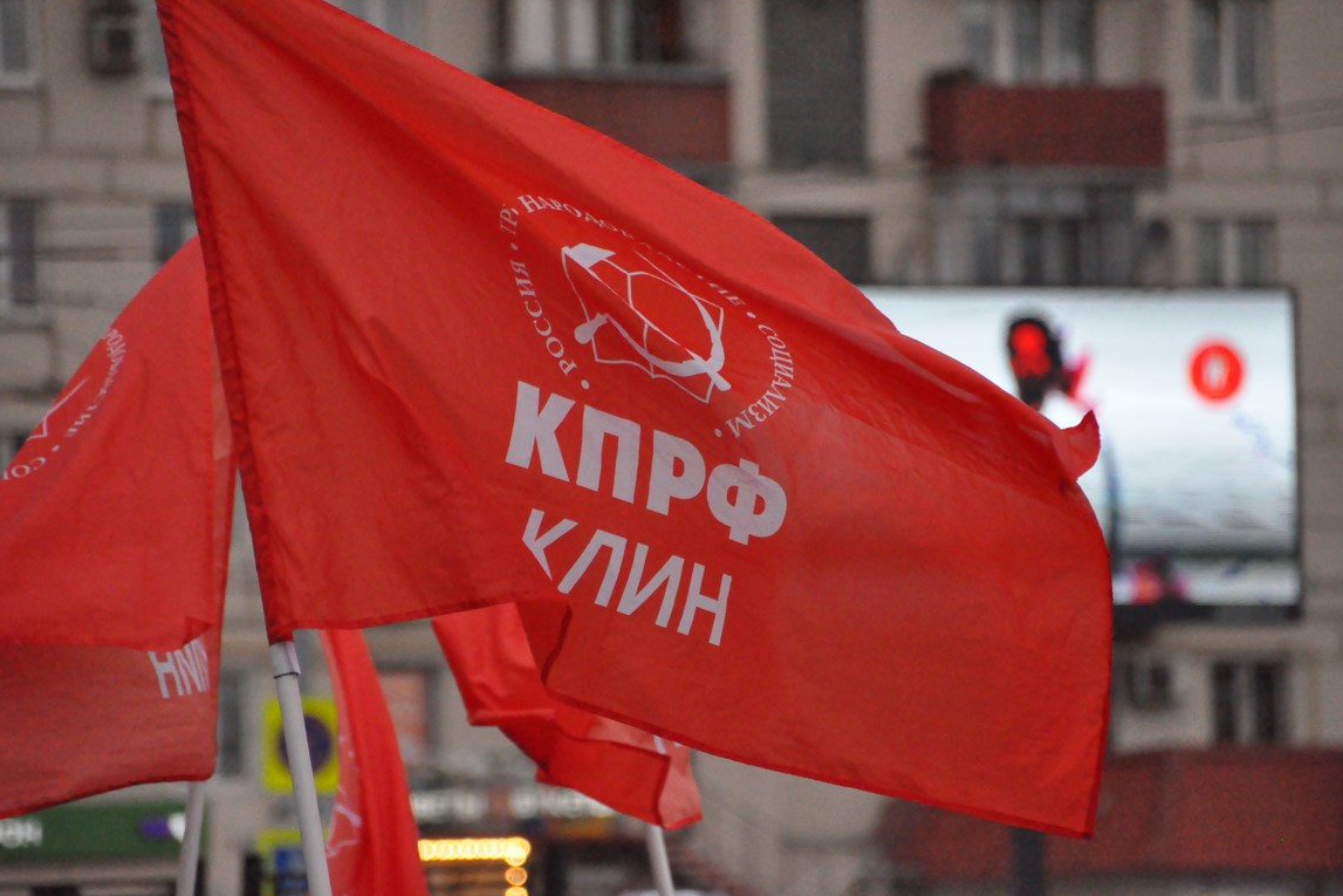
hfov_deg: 6.5
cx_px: 669
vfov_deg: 4.3
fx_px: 11827
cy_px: 449
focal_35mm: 317
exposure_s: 1/2000
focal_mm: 210
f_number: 6
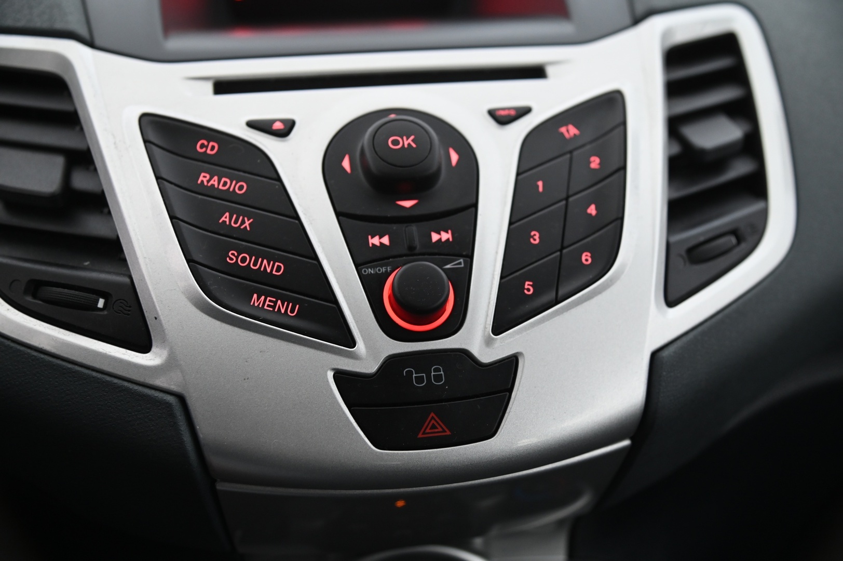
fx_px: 1076
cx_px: 422
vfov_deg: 29.2
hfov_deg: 42.8
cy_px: 280
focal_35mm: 46
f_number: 4
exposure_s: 1/25
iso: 2000
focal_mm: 46
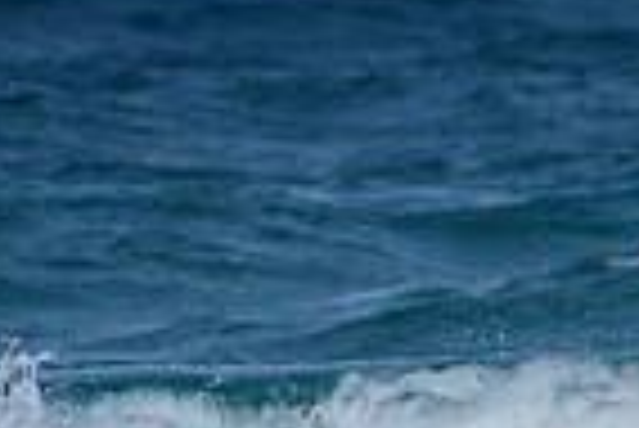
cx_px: 1189
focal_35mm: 2510
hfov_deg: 0.8
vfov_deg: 0.5
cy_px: 552
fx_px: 44597
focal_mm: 500
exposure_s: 1/2000
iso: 100
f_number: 5.6
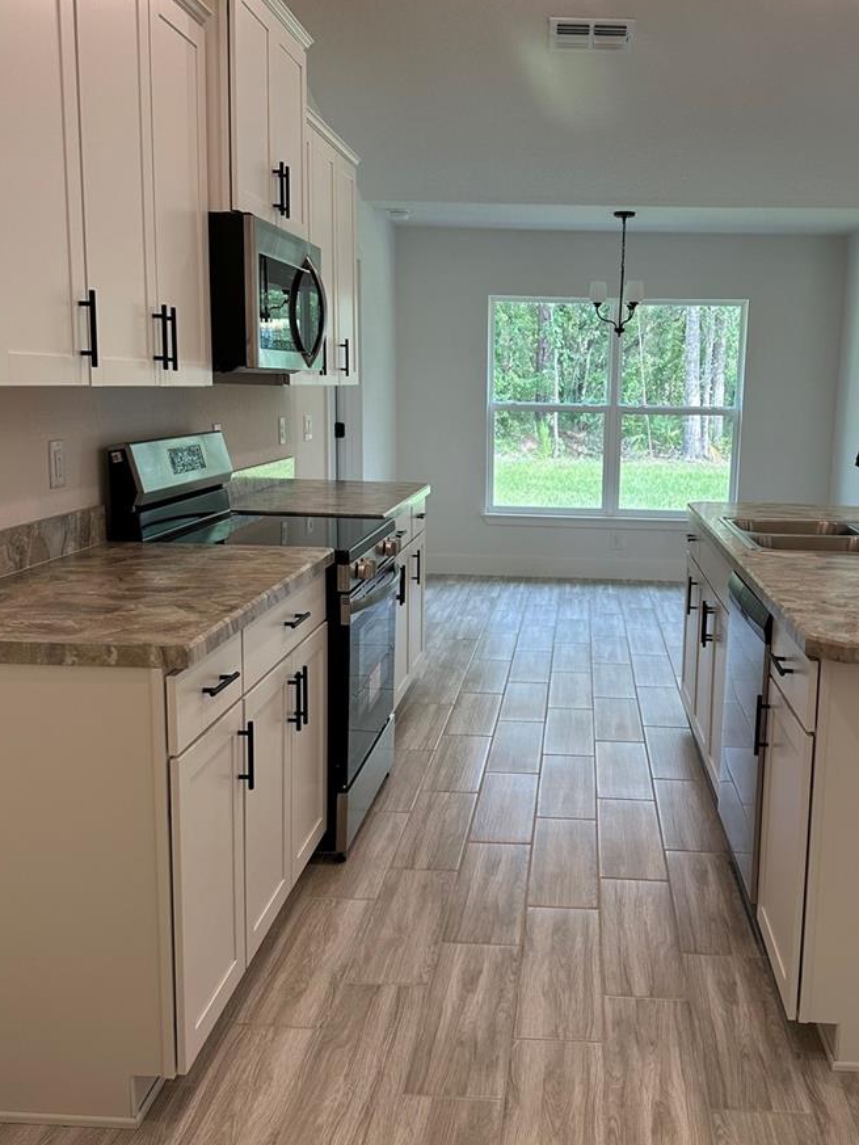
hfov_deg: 42.6
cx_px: 535
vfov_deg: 55.3
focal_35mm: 33
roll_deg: -2.3
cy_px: 547
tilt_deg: -8.1
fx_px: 1092
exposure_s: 1/120
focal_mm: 6.86
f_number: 1.78
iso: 100
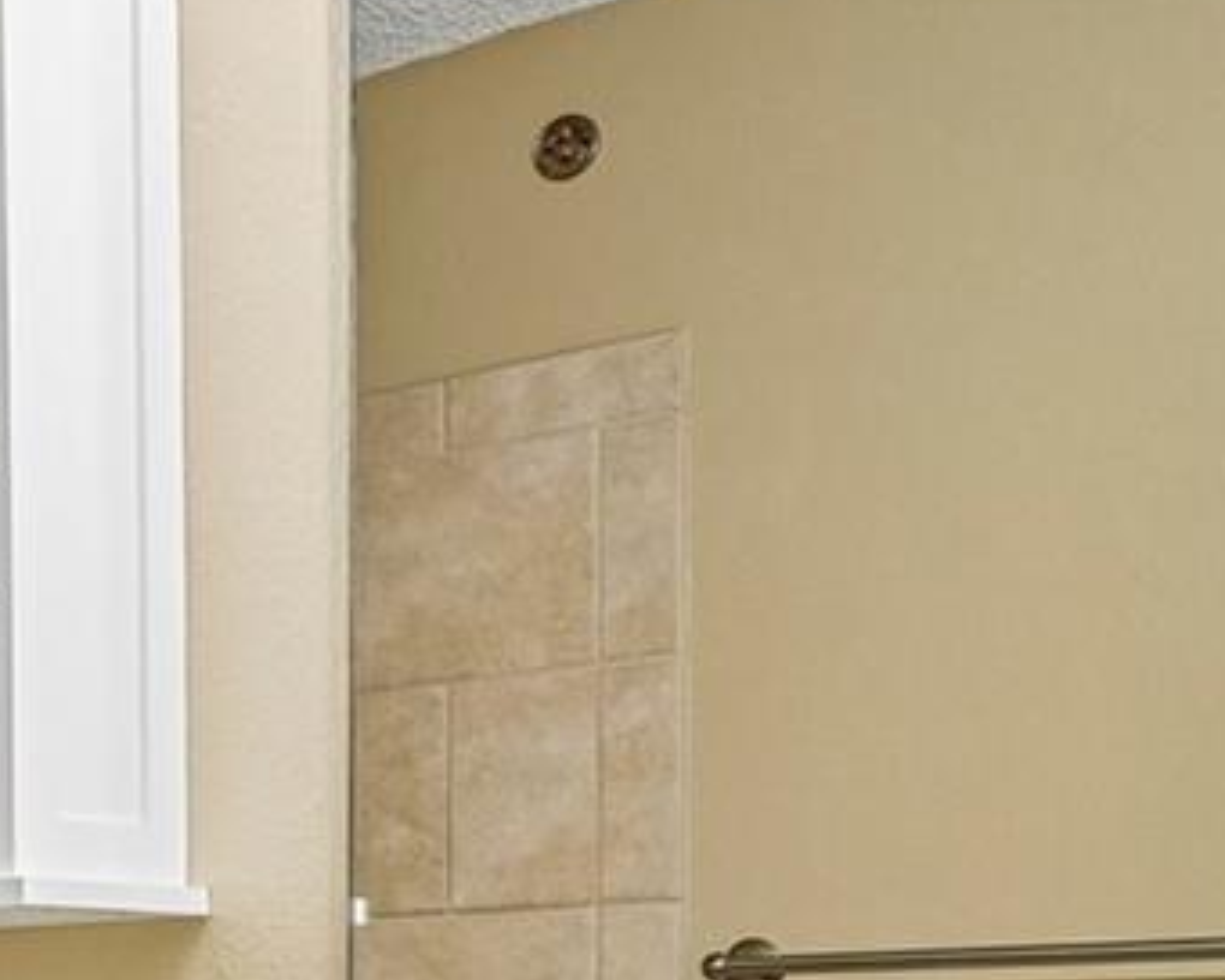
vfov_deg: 19.4
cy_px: 1117
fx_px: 2719
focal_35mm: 75
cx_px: -1113
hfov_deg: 18.4
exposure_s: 1/1.25
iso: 125
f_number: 8
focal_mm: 17
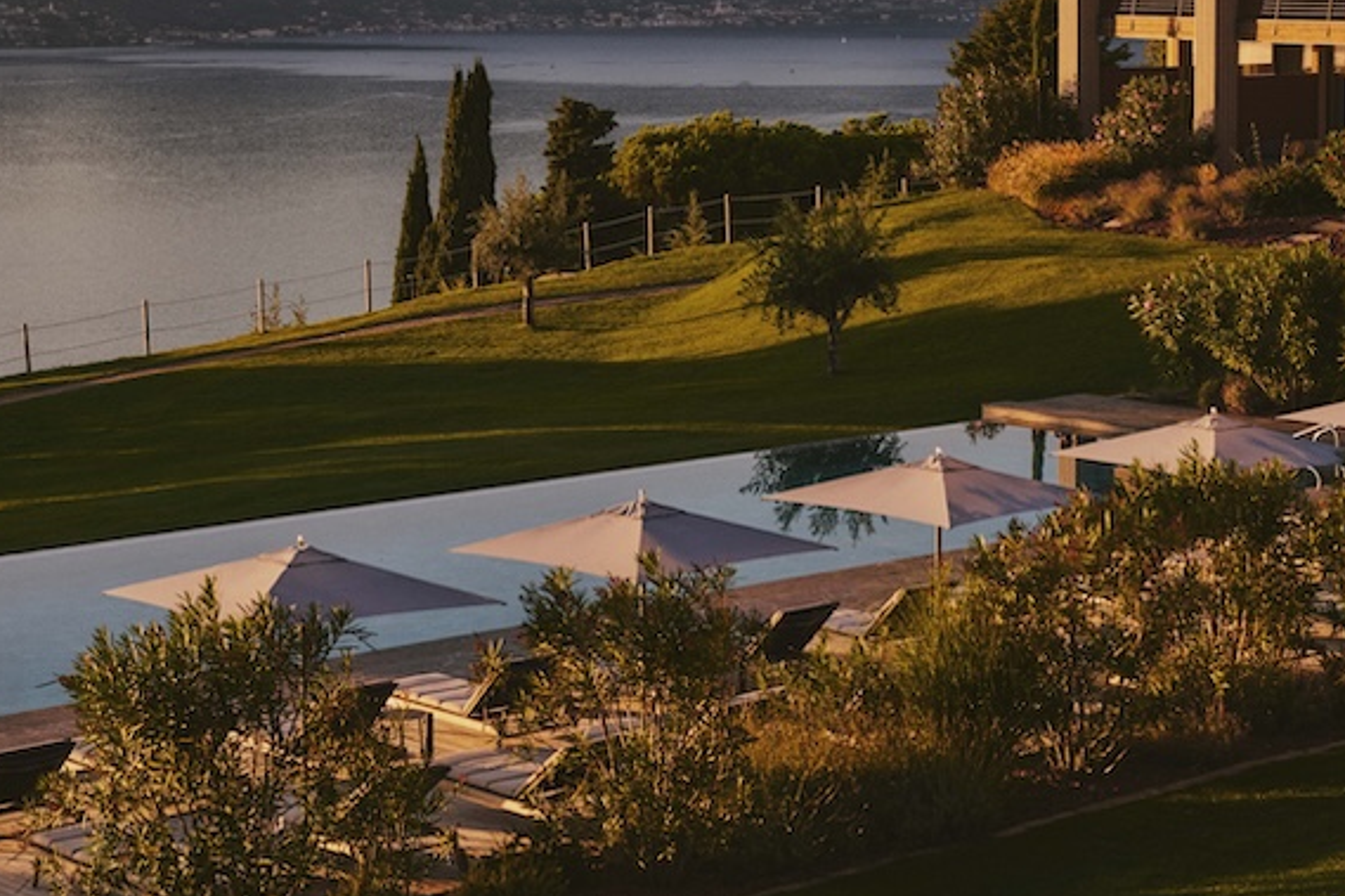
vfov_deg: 15.1
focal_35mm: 90
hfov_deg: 22.6
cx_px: 686
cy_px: 207
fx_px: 3361
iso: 200
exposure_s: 1/400
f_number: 8
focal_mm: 50
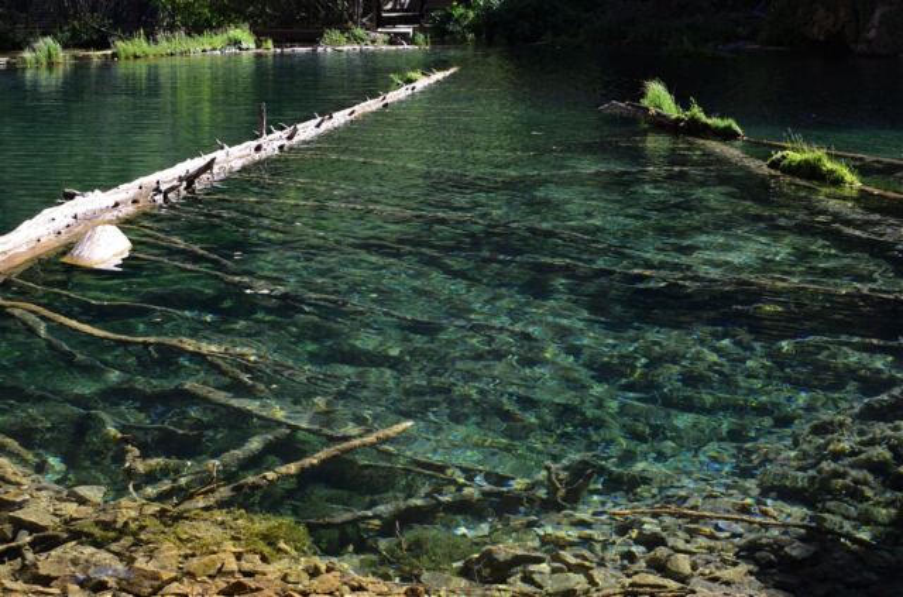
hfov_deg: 37.9
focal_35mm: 52
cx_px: 452
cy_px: 298
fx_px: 1313
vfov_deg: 25.6
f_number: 7.1
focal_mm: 35
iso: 200
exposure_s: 1/200
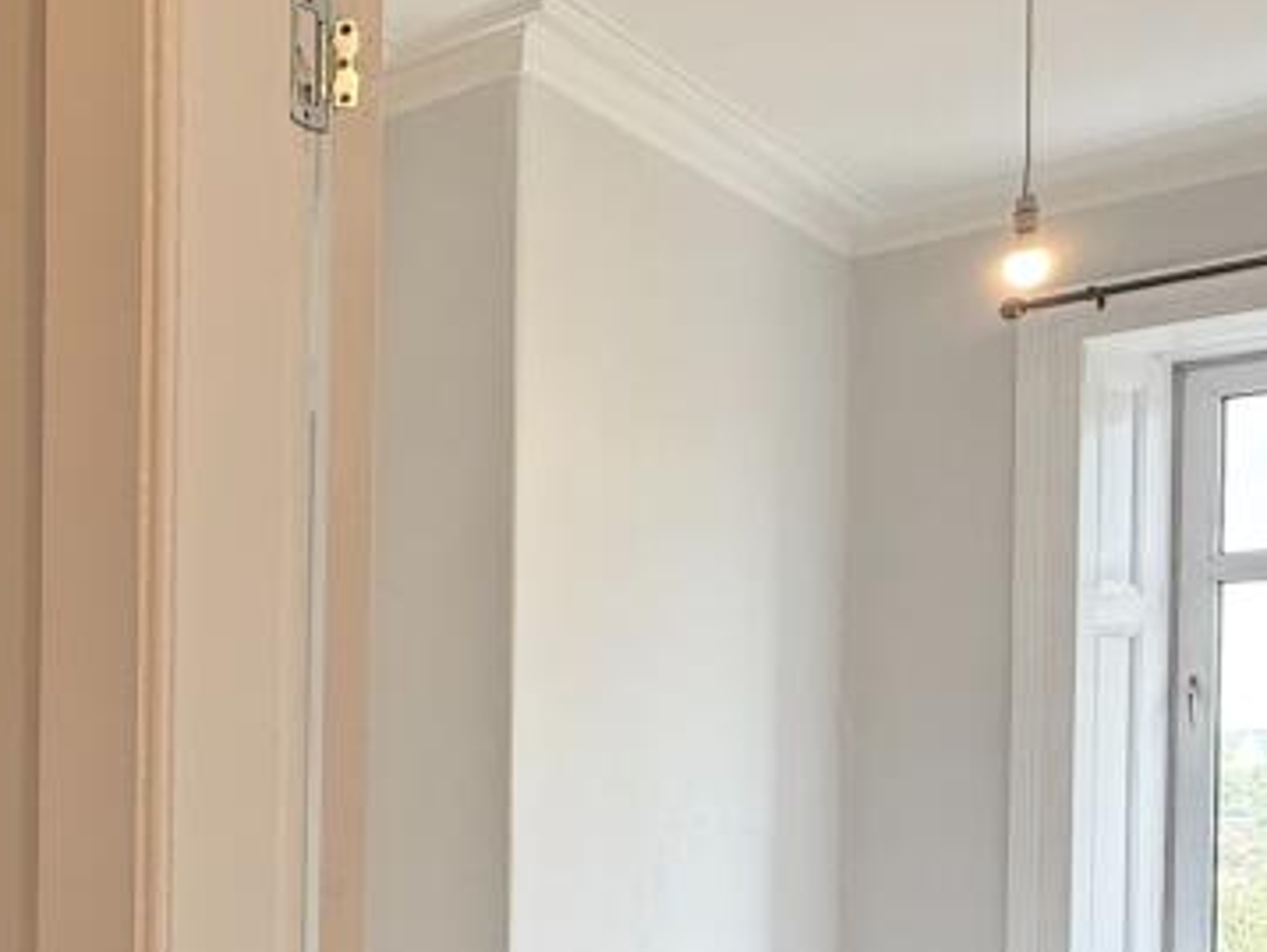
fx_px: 1465
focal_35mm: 40
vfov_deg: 35.0
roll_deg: -1.0
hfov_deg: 41.0
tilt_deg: +0.3
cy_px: 750
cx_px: 7
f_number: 2.2
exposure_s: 1/100
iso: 160
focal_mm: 2.22
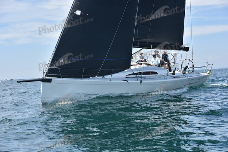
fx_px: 443
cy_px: 76
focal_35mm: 70
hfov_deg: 28.8
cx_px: 114
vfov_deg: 19.5
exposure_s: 1/800
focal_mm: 70
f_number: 7.1
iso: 250
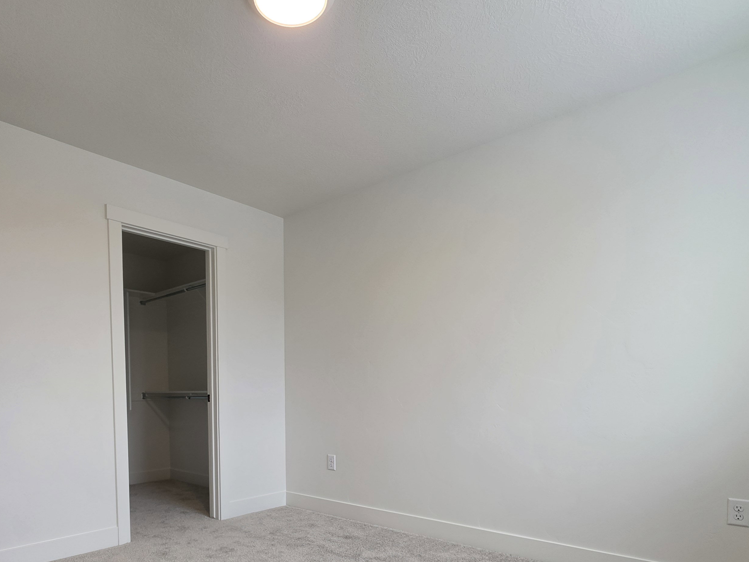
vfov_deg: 60.1
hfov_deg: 78.4
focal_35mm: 21
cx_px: 316
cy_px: 420
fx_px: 454
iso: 50
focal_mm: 2.2
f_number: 1.9
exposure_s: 1/120
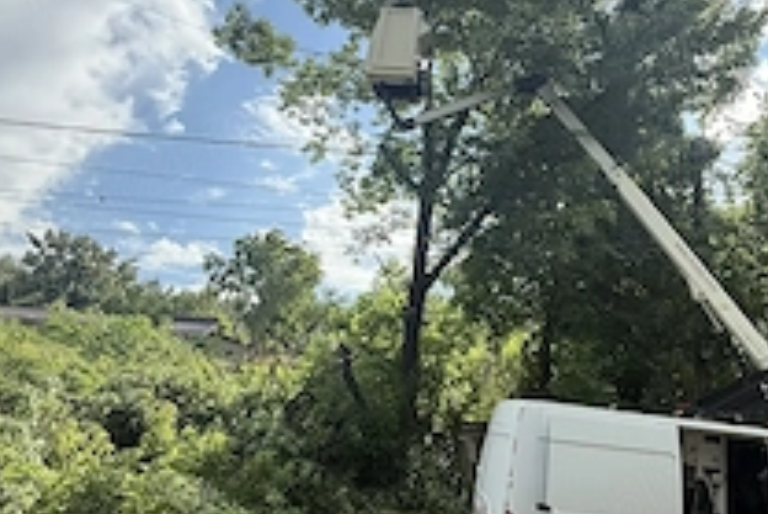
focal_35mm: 28
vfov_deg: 46.5
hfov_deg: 63.7
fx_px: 598
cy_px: 251
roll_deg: -1.4
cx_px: 513
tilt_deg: +21.7
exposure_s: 1/820
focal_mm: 2.22
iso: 64
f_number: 2.2
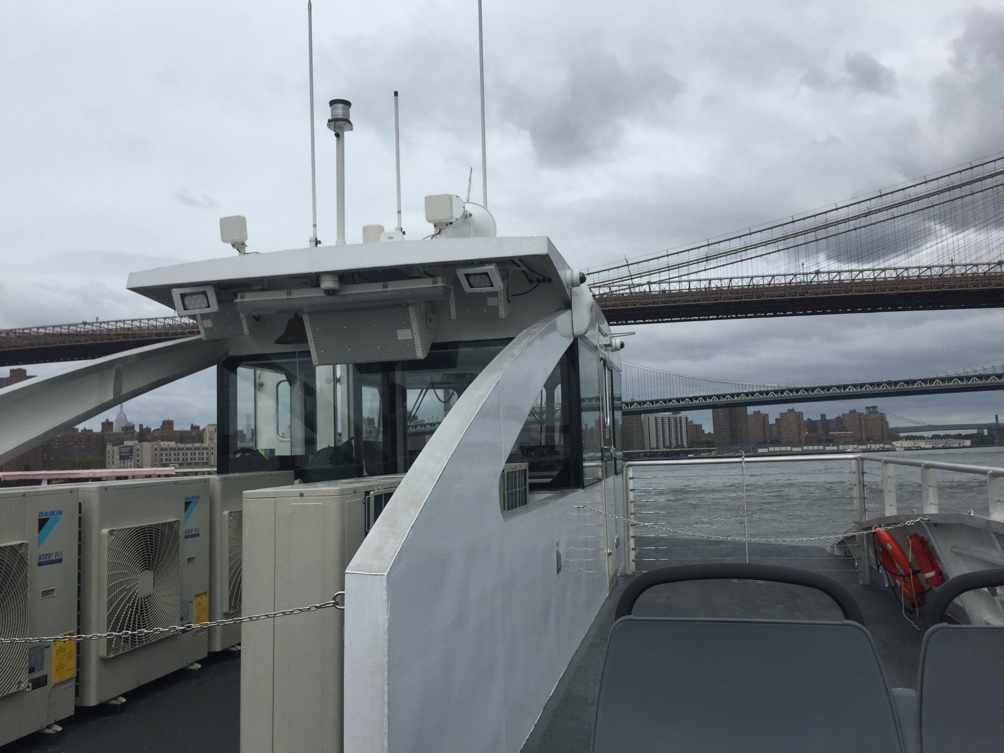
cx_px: 502
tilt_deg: +7.1
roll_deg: +3.9
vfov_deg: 48.2
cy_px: 376
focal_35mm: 29
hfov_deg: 61.7
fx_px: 841
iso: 32
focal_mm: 4.15
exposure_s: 1/2825
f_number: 2.2
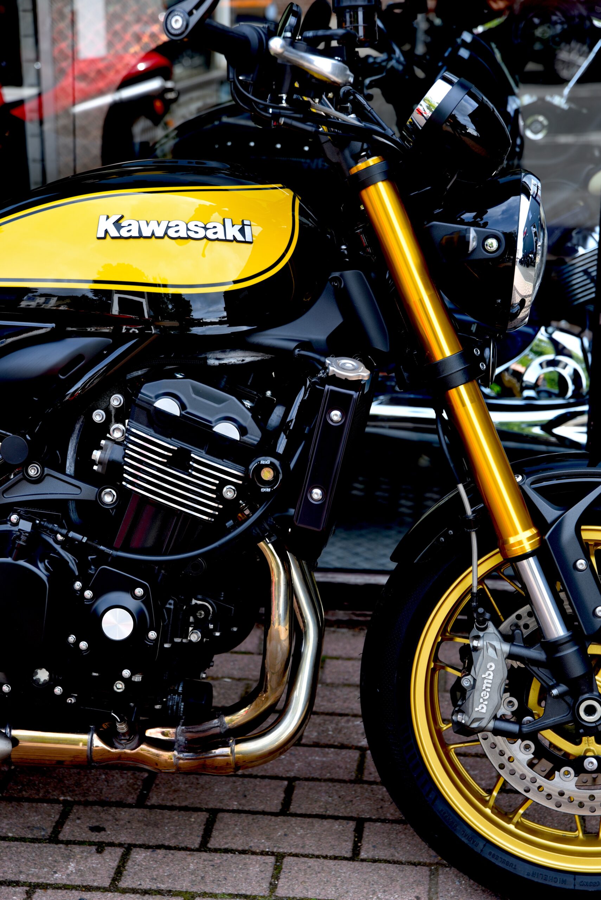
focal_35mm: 70
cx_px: 300
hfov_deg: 19.5
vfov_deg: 28.8
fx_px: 1751
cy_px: 450
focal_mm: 70
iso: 100
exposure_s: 1/100
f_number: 5
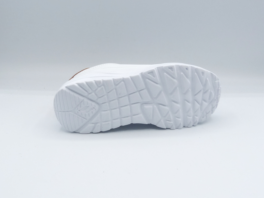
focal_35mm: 50
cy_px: 99
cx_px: 132
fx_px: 381
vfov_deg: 29.1
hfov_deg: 38.2
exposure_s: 1/200
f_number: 5.6
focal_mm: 4.9
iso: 100
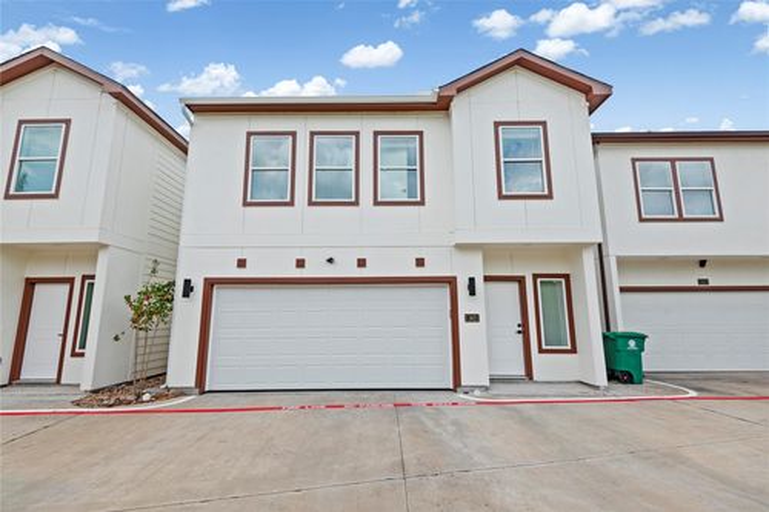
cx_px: 384
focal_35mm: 16
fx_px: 342
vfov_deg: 73.7
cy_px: 256
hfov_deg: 96.8
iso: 100
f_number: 7.1
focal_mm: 16
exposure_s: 1/500
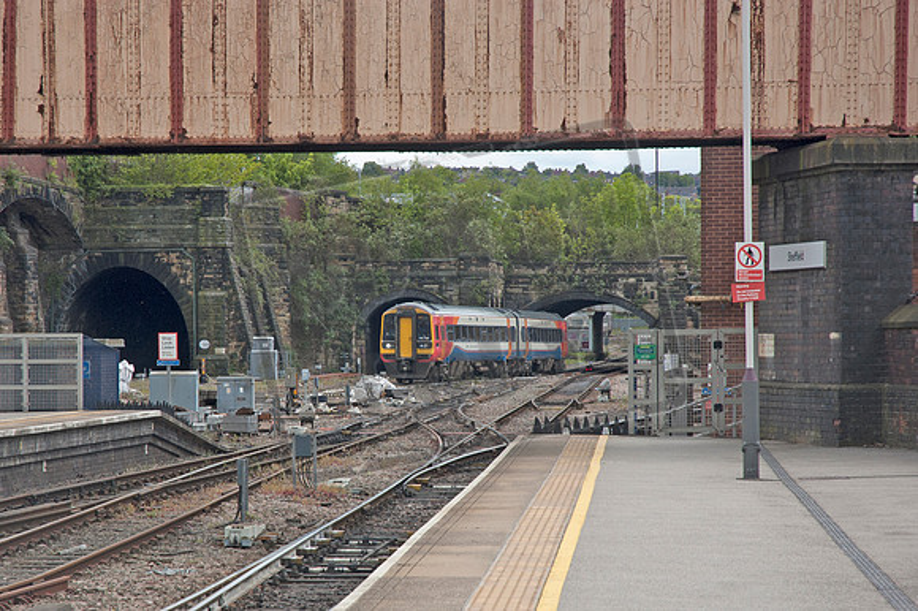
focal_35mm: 105
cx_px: 459
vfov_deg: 13.0
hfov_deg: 19.5
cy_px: 306
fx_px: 2676
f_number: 5.6
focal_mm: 70
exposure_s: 1/500
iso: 360
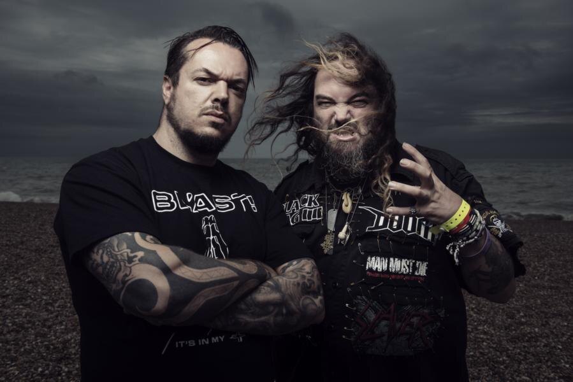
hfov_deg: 54.4
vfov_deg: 37.9
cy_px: 191
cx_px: 286
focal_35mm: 35
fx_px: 557
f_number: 10
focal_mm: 35
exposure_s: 1/320
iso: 50
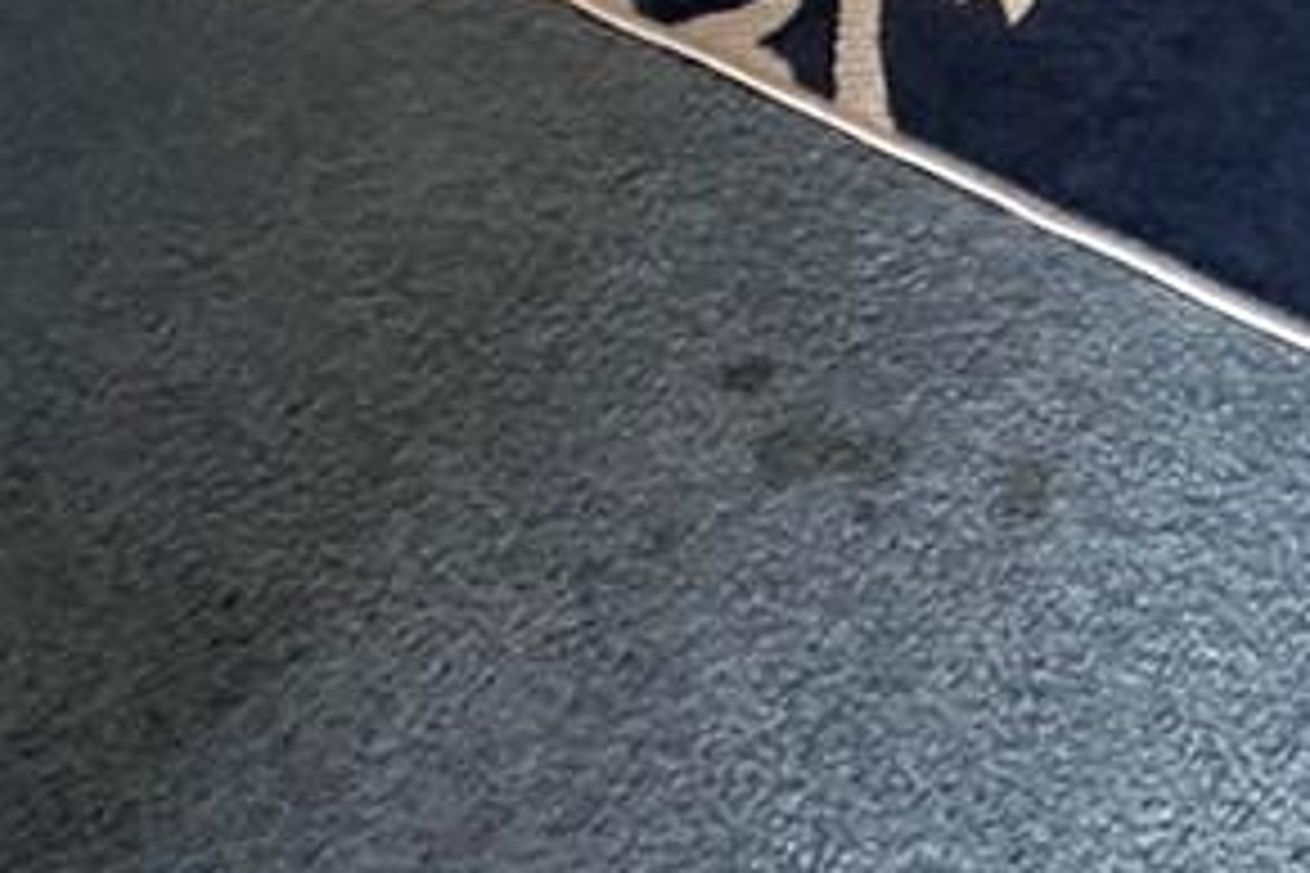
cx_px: 1580
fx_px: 2911
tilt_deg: -13.3
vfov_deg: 11.3
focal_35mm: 80
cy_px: -1683
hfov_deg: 23.2
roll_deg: +3.4
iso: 400
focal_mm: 2.22
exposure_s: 1/60
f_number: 2.2
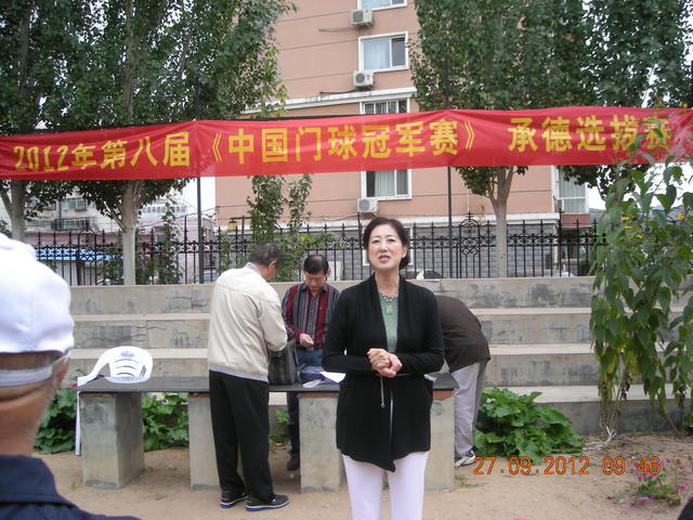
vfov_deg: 40.7
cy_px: 260
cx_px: 346
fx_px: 701
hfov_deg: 52.6
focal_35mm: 35
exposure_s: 1/99.8
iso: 50
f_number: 2.8
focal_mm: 5.7
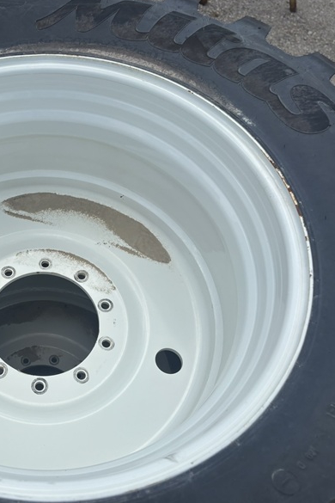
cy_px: 255
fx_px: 516
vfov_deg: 51.9
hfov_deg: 33.7
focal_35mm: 37
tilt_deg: -60.6
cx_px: 24
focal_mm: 5.96
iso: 50
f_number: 1.6
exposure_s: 1/3937
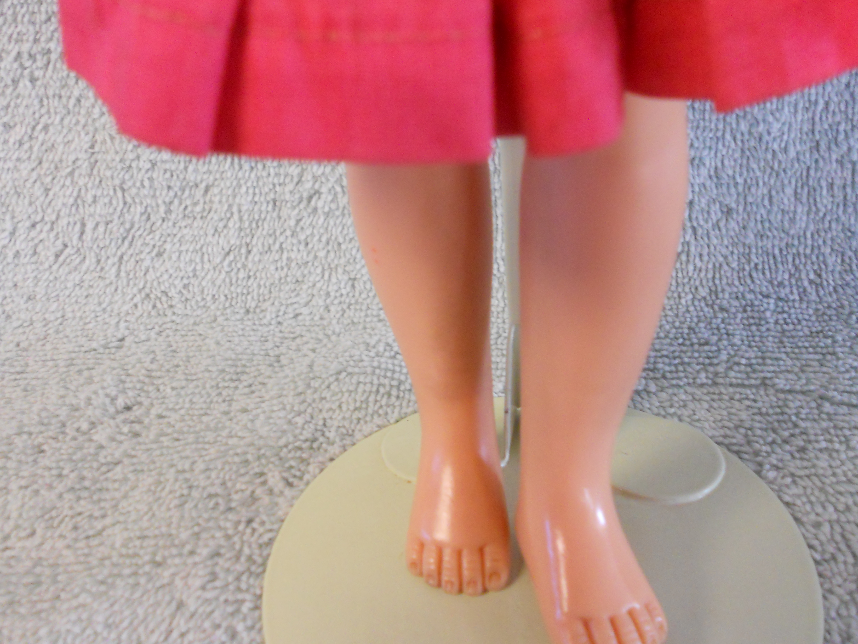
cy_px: 271
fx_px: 967
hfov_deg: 47.8
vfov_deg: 36.7
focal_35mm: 39
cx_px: 449
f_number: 3.5
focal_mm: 5.8
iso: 400
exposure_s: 1/25
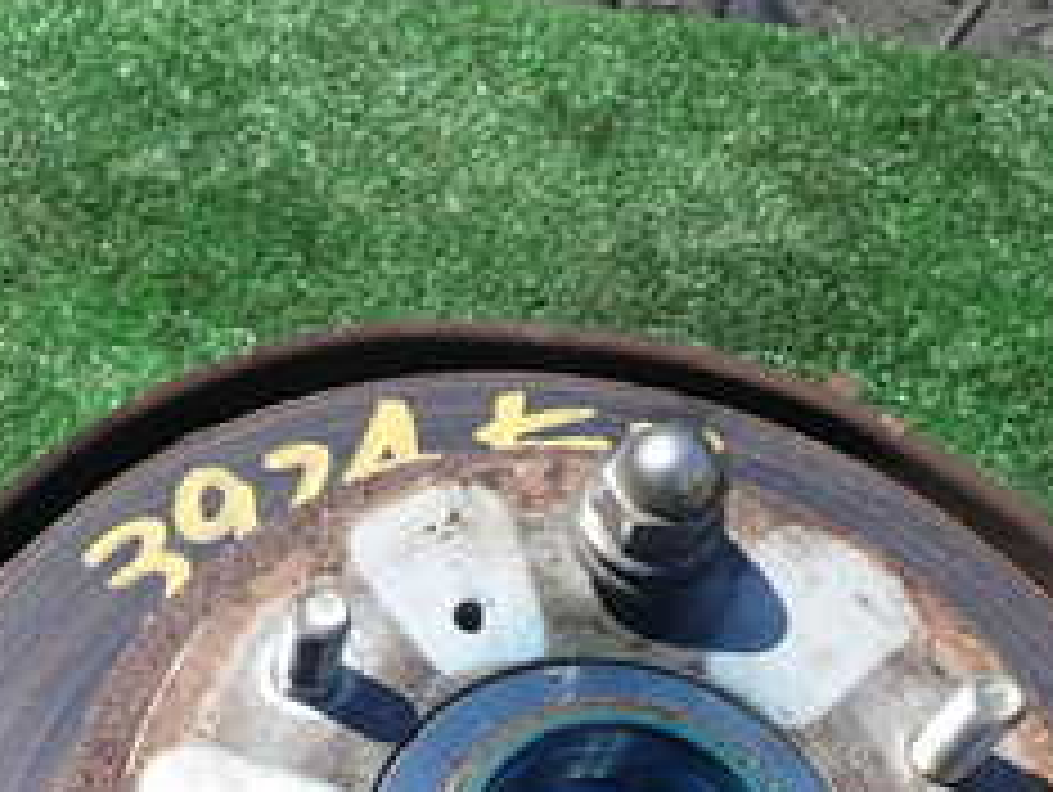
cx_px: 166
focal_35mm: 64
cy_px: 963
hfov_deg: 29.3
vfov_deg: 21.3
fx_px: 1949
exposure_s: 1/160
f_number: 8
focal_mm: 4.5
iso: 100
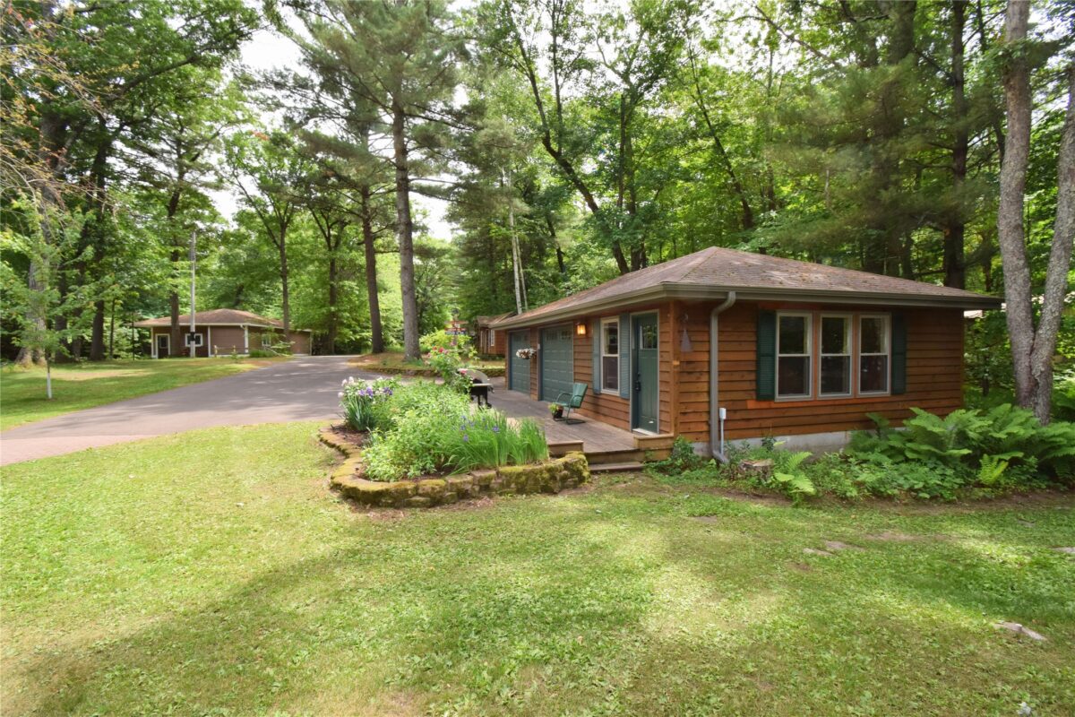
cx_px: 538
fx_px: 448
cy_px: 358
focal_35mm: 15
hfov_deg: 100.4
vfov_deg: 77.3
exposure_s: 1/200
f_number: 11
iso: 320
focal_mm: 10
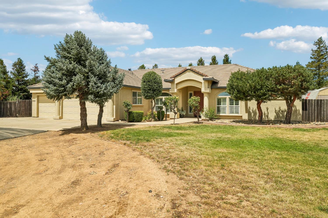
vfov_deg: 52.2
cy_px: 109
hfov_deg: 72.6
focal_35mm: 24
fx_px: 223
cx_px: 164
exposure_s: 1/640
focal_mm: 24.5
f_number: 9
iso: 400
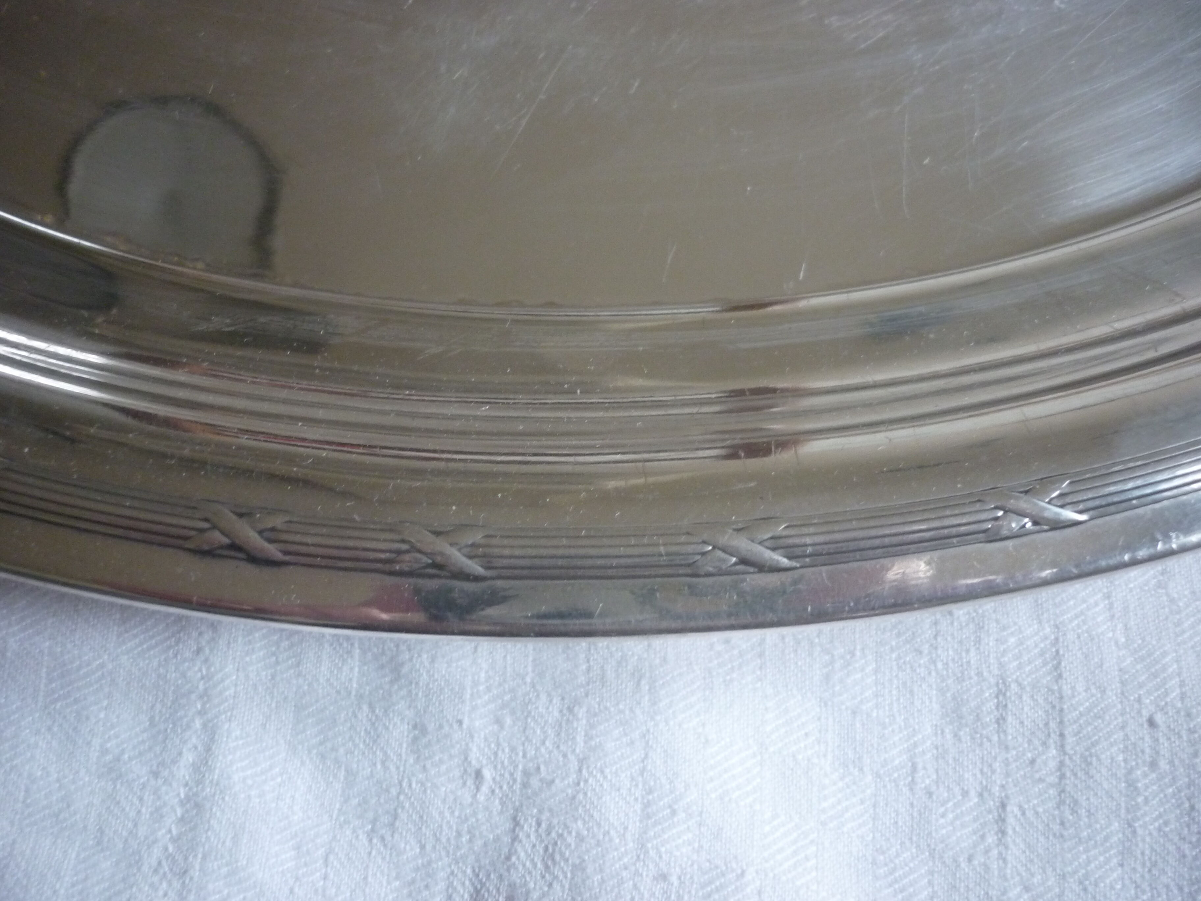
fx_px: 1145
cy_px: 450
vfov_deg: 42.9
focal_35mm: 33
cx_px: 600
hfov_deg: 55.4
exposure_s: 1/30
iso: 320
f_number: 2.8
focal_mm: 5.5
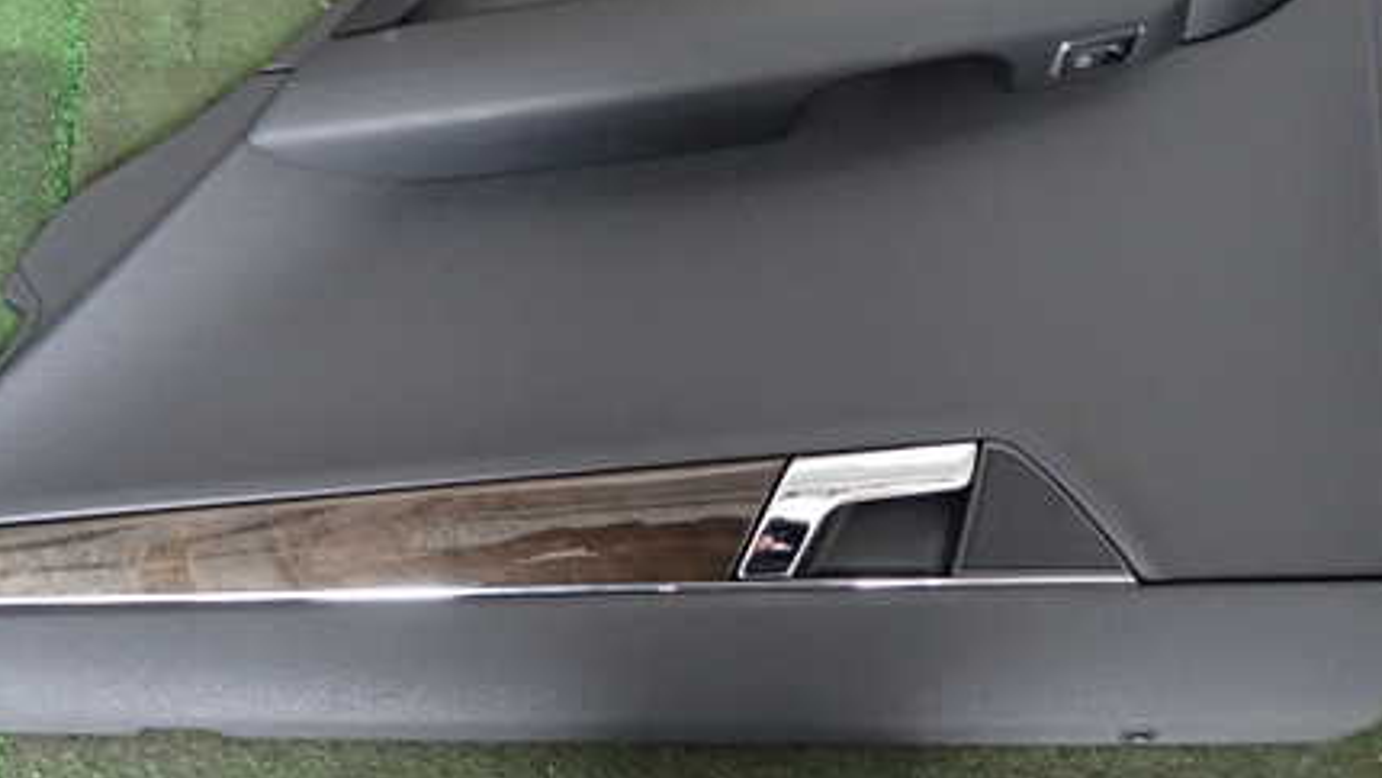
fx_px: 1393
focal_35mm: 38
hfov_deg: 52.5
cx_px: 569
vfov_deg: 30.8
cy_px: 225
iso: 500
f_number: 2
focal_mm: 4.5
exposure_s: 1/30
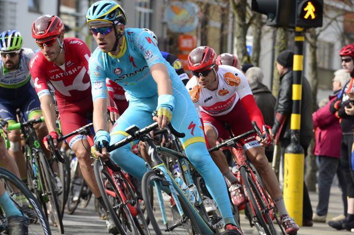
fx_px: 2280
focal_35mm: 232
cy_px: 126
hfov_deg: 8.9
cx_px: 167
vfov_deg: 5.9
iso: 400
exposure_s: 1/500
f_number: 8
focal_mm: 200
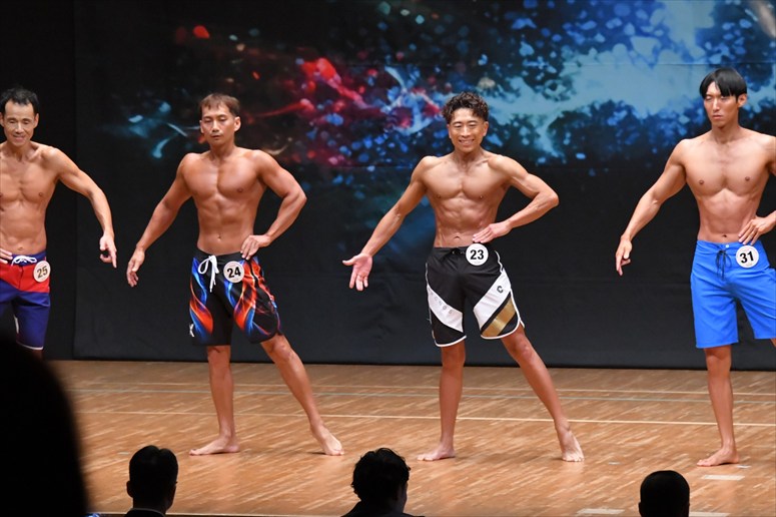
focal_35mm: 225
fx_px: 4848
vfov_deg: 6.1
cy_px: 258
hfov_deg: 9.2
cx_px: 388
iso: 8000
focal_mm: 150
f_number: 5.6
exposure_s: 1/400
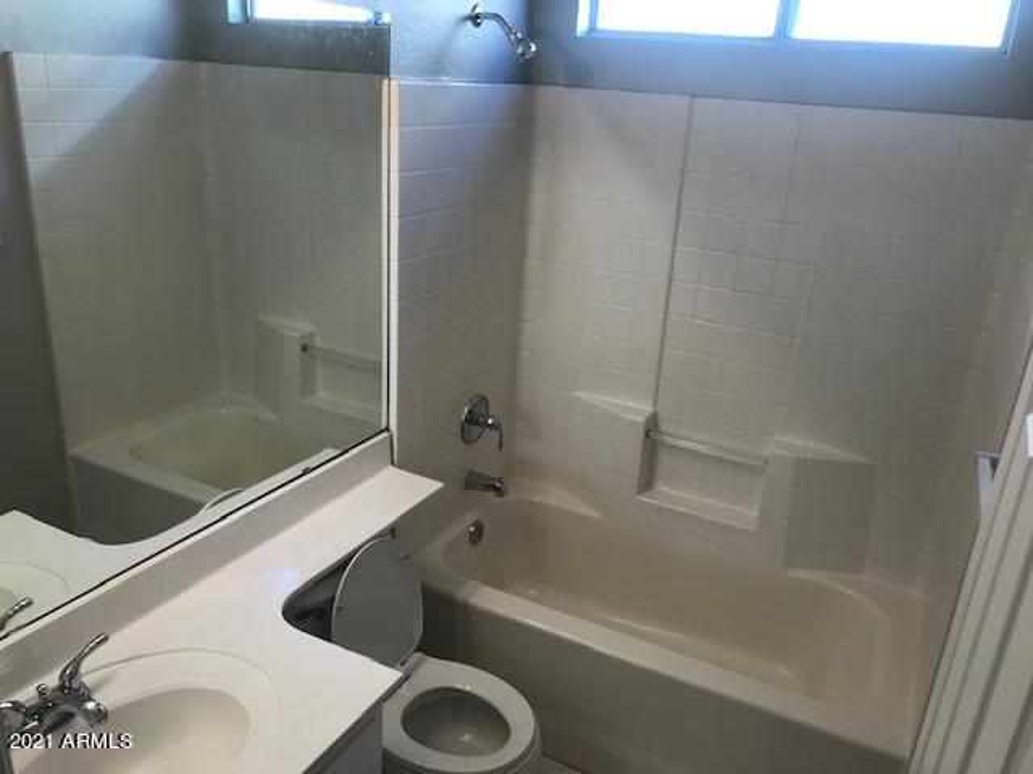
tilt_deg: -20.5
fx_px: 836
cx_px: 516
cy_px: 387
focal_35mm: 28
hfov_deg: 63.4
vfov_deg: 49.7
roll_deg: -4.9
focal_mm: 3.99
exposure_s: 1/61
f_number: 1.8
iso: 25
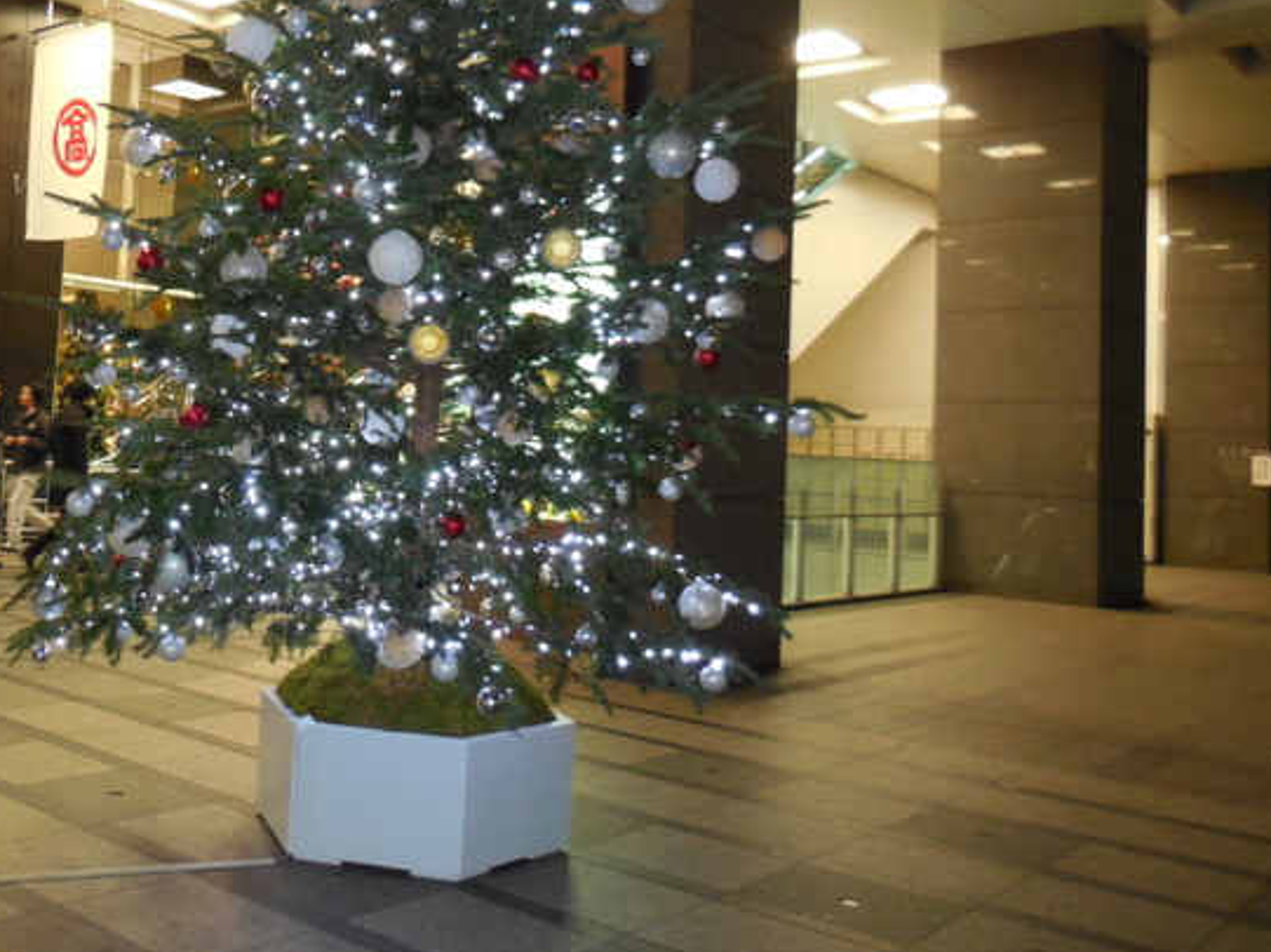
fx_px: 1358
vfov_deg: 38.3
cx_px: 383
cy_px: 338
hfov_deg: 48.9
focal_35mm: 37
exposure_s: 1/25
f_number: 3.1
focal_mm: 4.5
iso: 400
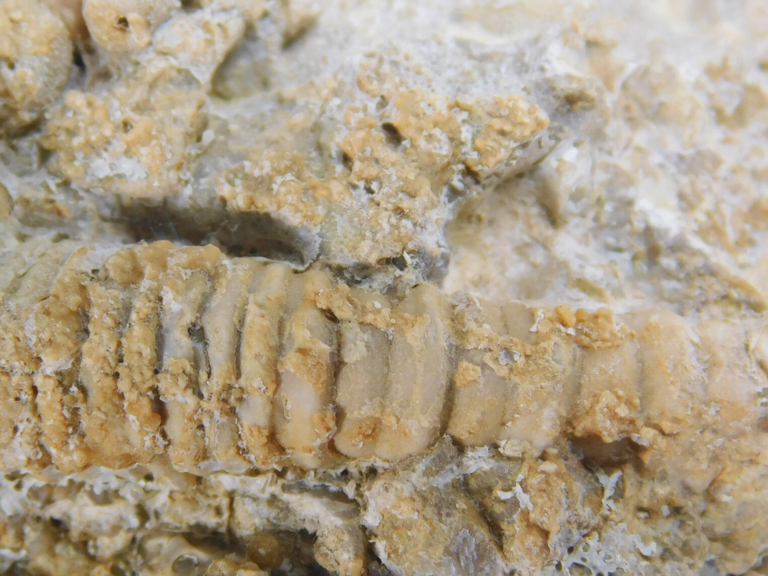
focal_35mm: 225
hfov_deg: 8.8
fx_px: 4991
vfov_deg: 6.6
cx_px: 351
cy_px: 377
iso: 125
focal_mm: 23.7
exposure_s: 1/80
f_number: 5
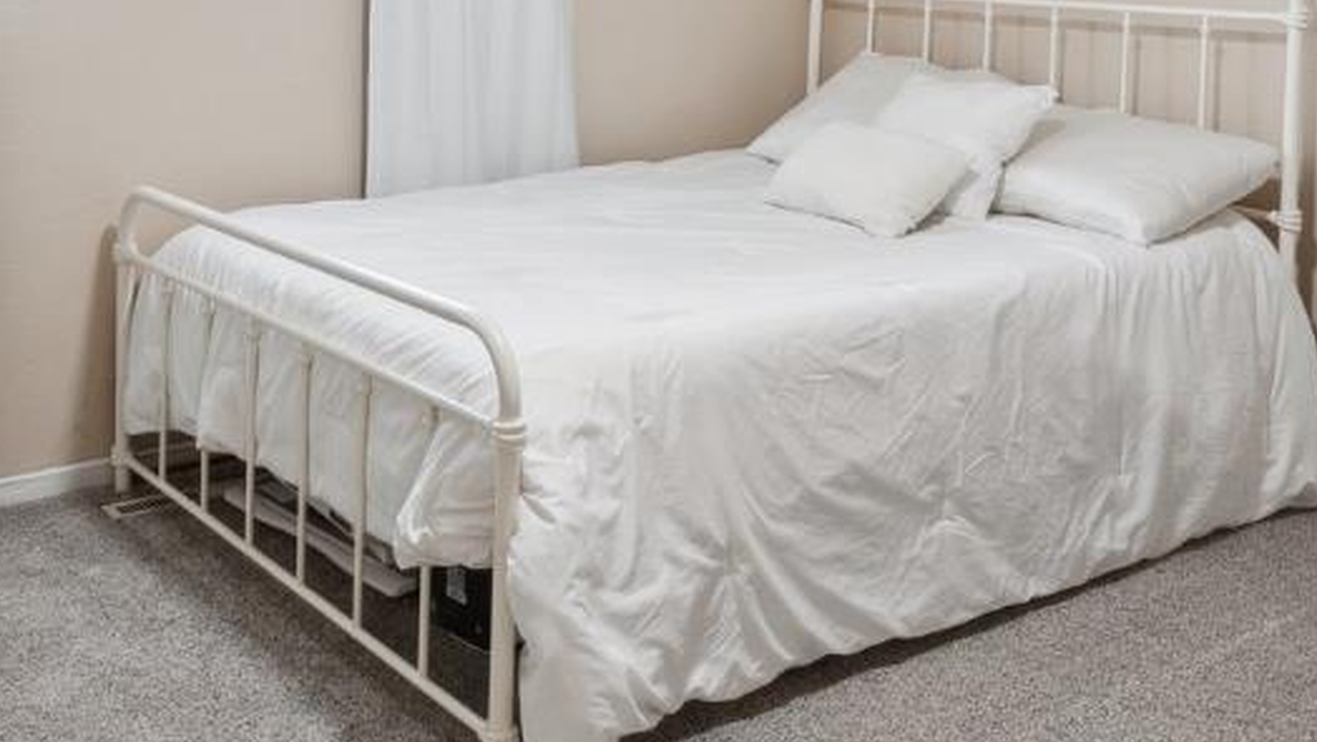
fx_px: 1572
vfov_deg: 24.7
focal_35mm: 45
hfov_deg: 45.4
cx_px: 598
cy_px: -79
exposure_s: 1/2
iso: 100
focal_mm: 10
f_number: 8
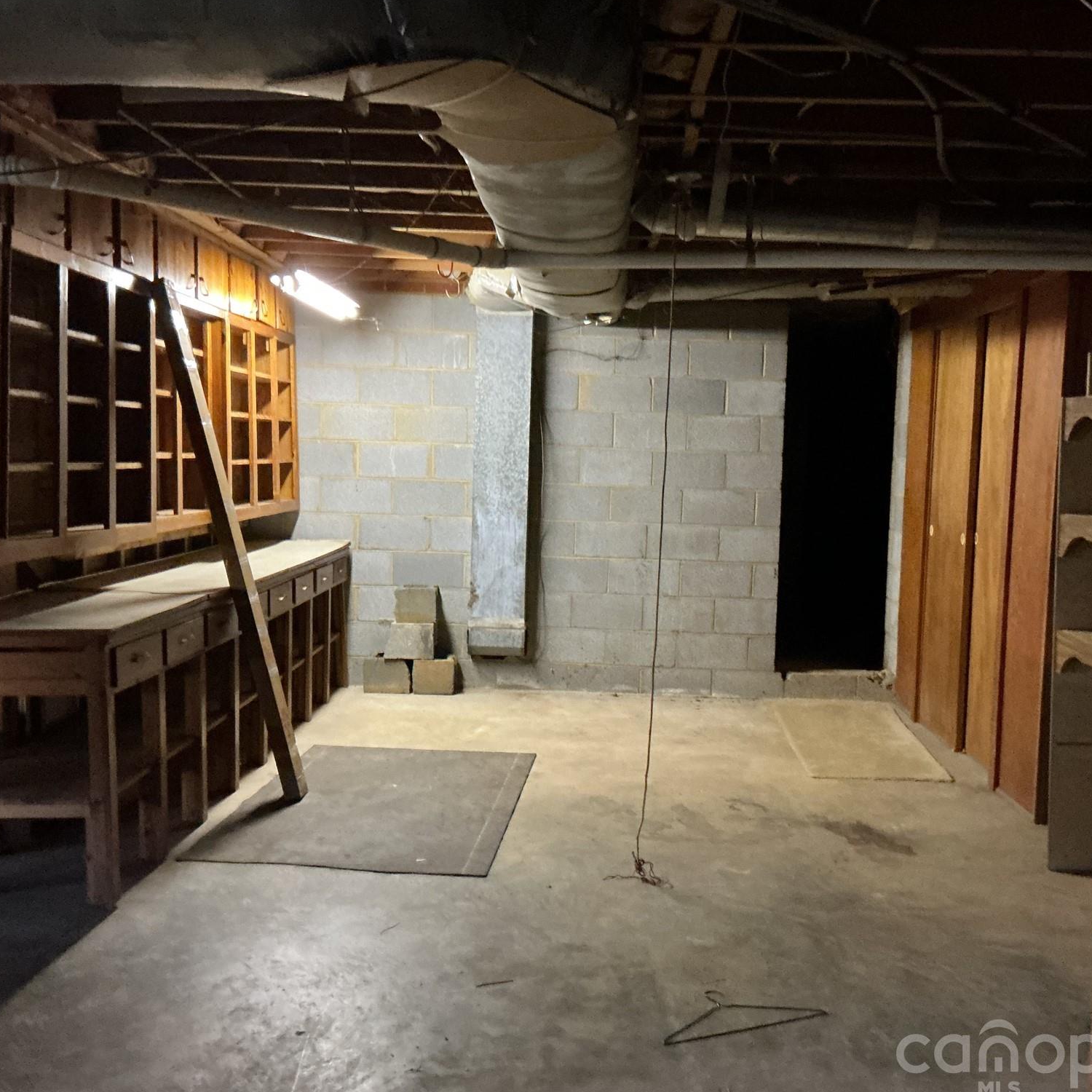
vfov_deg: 47.2
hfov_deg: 47.2
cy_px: 550
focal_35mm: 35
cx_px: 589
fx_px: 1249
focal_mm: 3
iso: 500
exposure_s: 1/30
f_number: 1.8
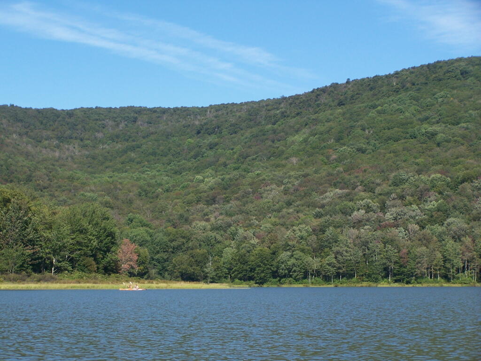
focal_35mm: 82
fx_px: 1139
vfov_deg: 18.0
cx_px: 240
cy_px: 180
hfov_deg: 23.8
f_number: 3.2
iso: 80
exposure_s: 1/1000
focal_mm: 13.7
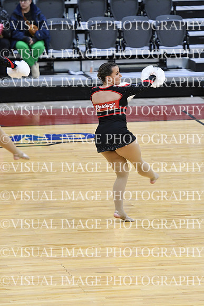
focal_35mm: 232
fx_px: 1971
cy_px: 153
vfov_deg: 8.9
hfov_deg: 5.9
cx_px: 102
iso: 3200
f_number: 2.8
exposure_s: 1/400
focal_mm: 155
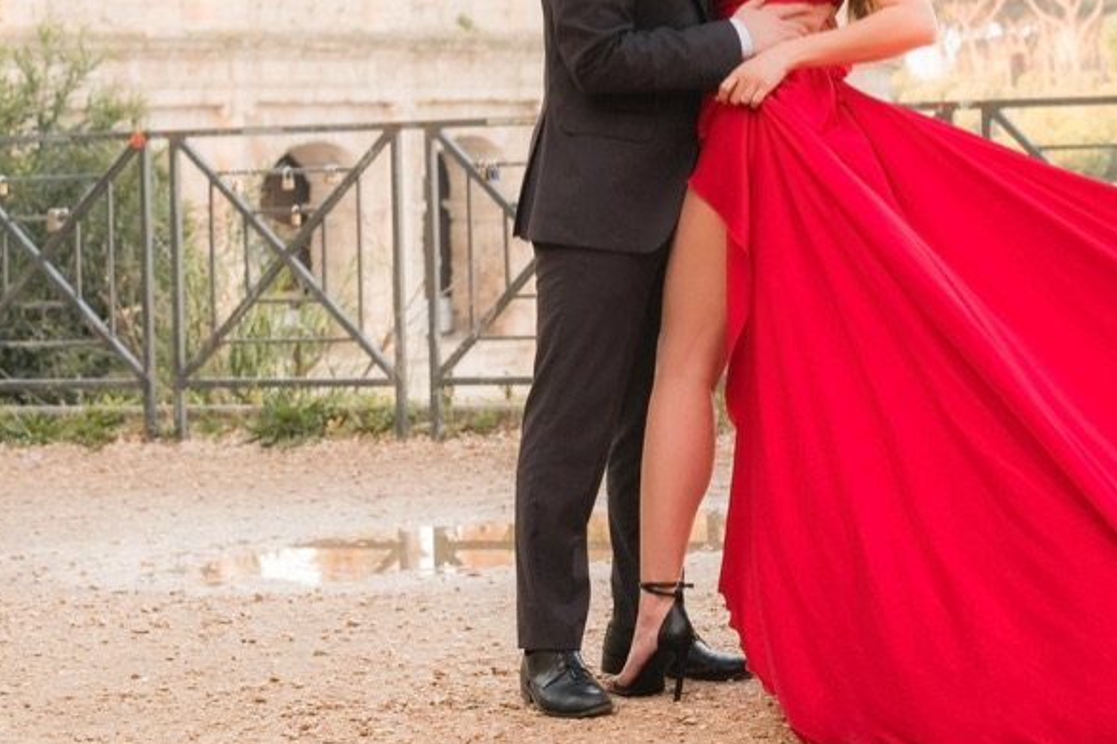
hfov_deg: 22.3
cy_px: 59
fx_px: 2729
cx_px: 1100
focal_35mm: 88
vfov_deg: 15.3
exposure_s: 1/250
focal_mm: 43
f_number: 4.5
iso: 640
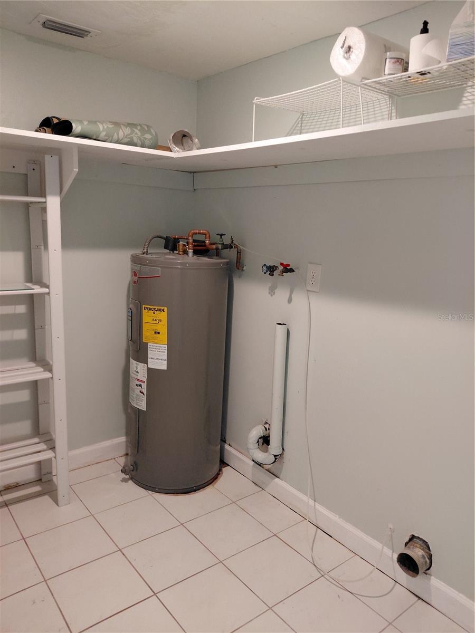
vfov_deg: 69.4
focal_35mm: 25
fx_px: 457
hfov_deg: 54.9
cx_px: 238
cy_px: 316
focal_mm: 4.69
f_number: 1.8
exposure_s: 1/60
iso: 250
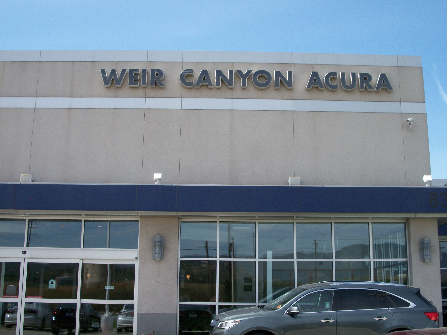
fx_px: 568
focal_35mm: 44
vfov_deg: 32.9
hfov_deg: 42.9
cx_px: 224
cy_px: 168
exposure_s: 1/200
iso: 80
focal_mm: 7.8
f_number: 6.3
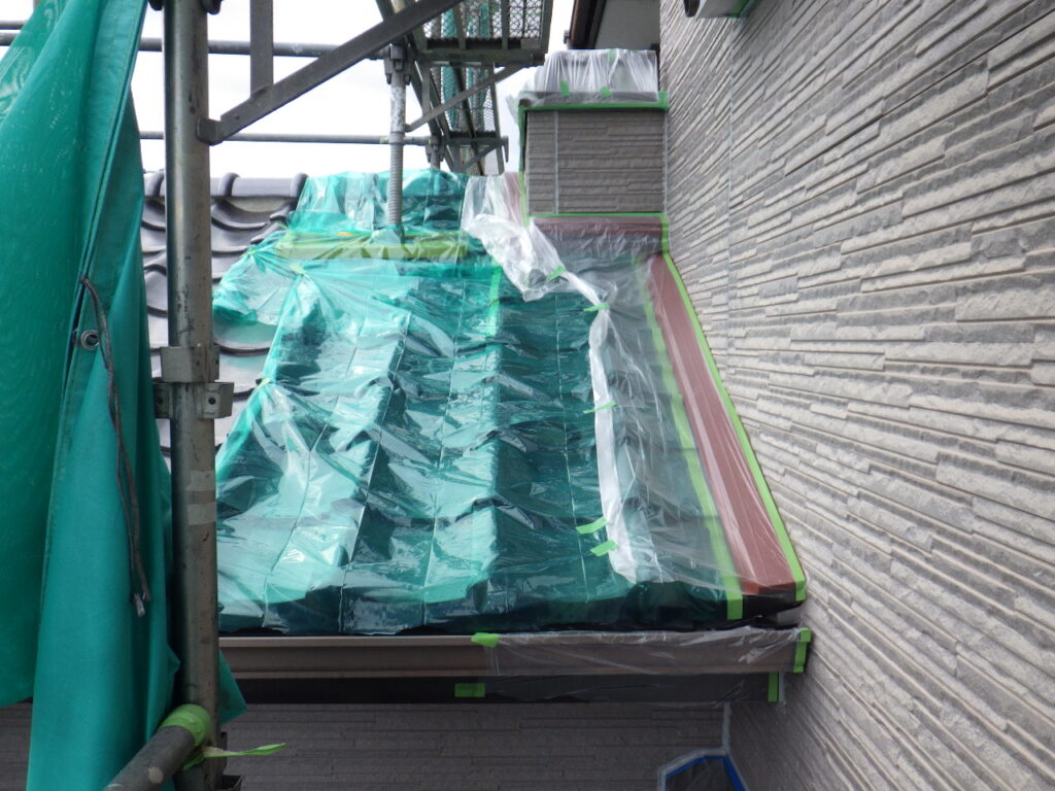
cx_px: 528
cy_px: 396
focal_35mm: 28
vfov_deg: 49.7
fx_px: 853
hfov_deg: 63.4
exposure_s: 1/160
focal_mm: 5
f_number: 3.5
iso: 125
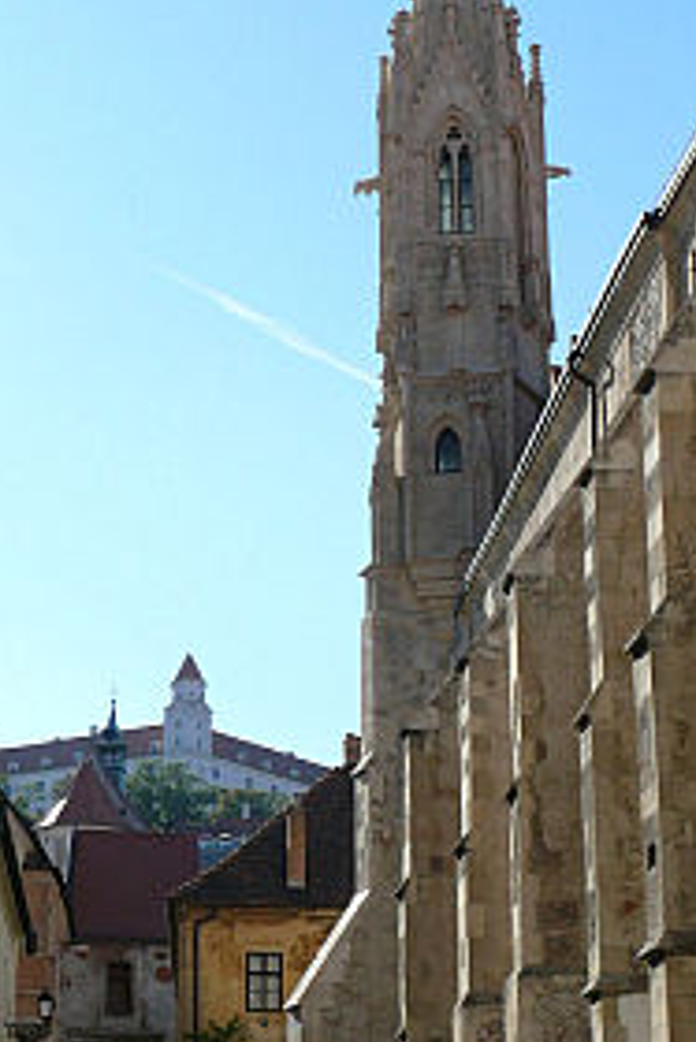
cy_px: 625
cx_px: 182
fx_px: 2259
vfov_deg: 25.9
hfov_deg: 17.4
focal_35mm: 78
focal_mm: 7.4
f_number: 5.6
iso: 100
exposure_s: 1/400
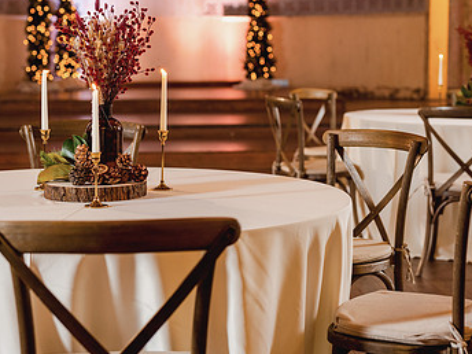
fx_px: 1118
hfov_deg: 23.8
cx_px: 252
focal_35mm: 82
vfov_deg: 18.0
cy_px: 137
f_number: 2.8
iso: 400
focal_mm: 50
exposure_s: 1/80
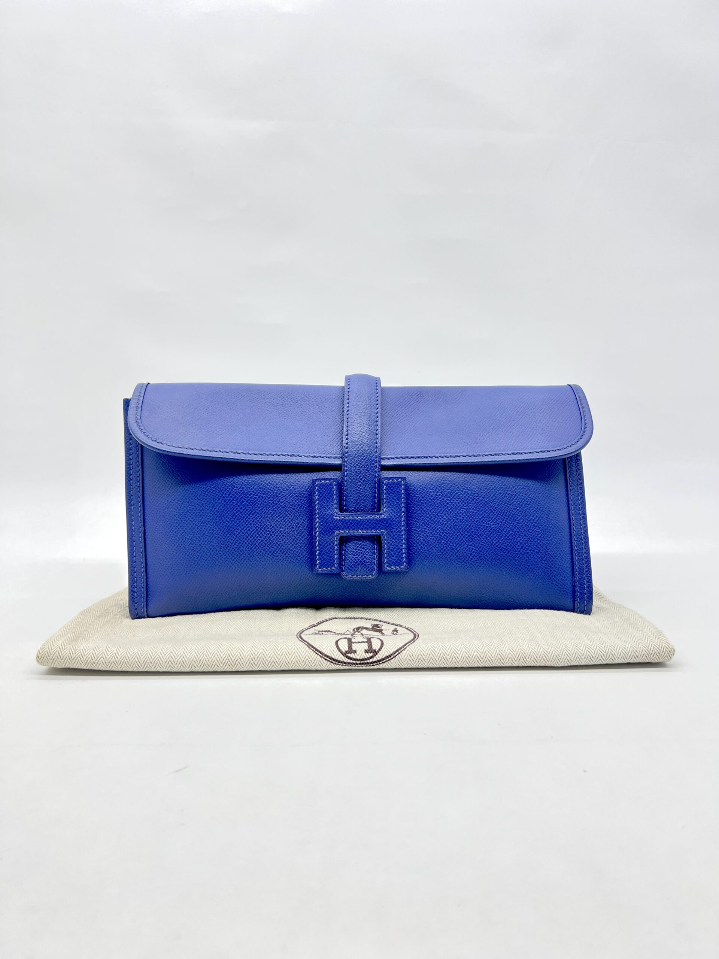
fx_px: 720
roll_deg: +0.4
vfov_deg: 67.3
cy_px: 480
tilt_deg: -9.9
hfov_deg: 53.1
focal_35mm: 26
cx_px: 360
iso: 40
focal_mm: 5.7
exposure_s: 1/100
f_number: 1.5
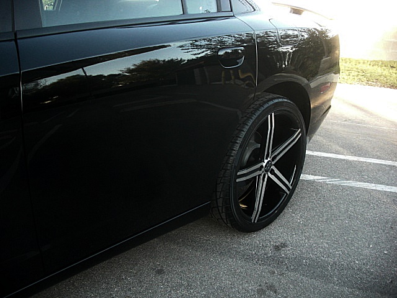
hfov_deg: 51.4
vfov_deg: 39.7
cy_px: 149
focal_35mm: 36
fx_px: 413
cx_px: 198
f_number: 2.8
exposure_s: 1/125
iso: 200
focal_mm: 6.3
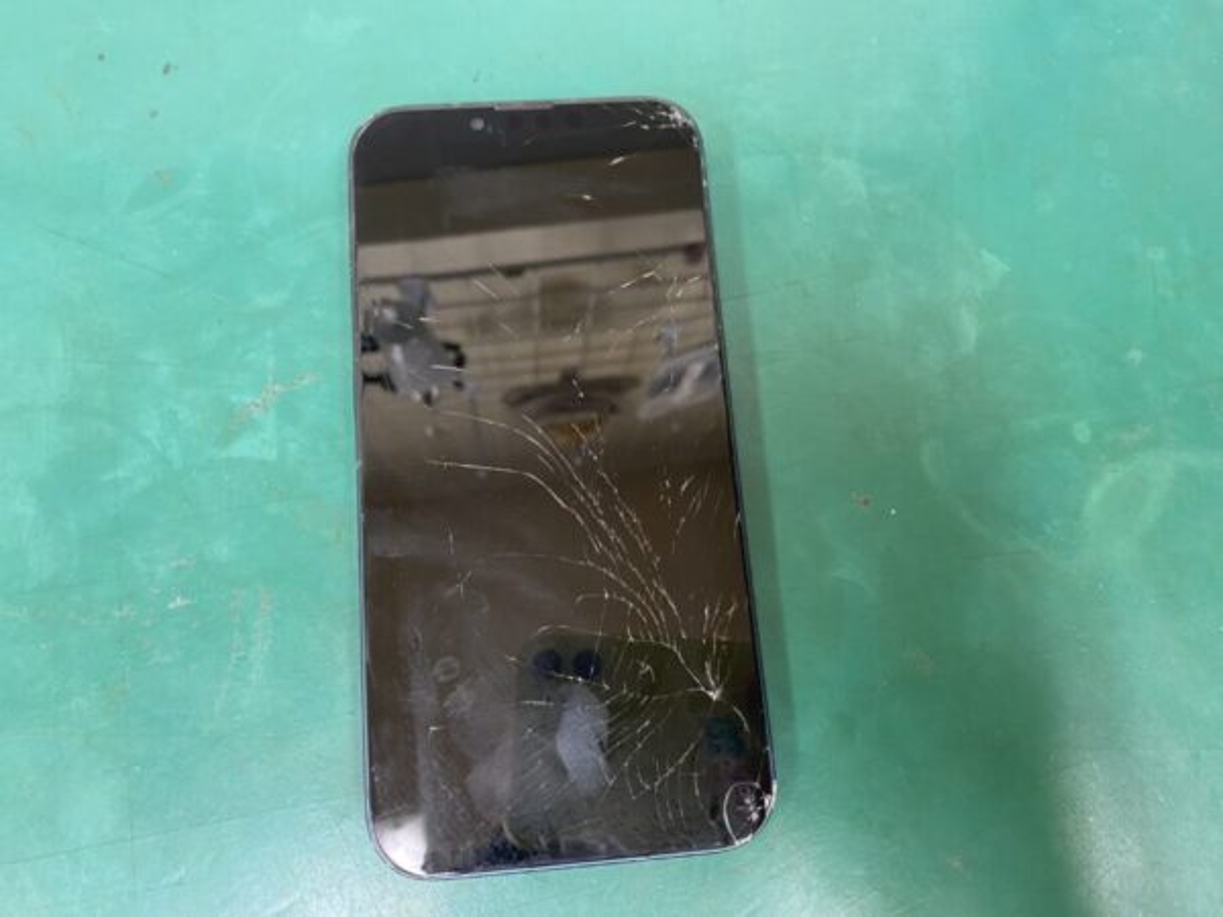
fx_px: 919
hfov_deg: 67.3
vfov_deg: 53.1
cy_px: 458
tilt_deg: -77.0
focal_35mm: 26
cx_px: 612
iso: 160
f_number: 1.8
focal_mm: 4.25
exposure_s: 1/50
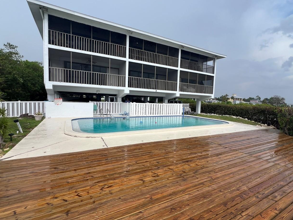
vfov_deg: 74.7
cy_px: 113
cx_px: 162
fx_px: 144
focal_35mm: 17
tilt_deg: -6.8
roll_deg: -2.3
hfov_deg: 90.7
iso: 32
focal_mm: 1.57
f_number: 1.8
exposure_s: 1/986
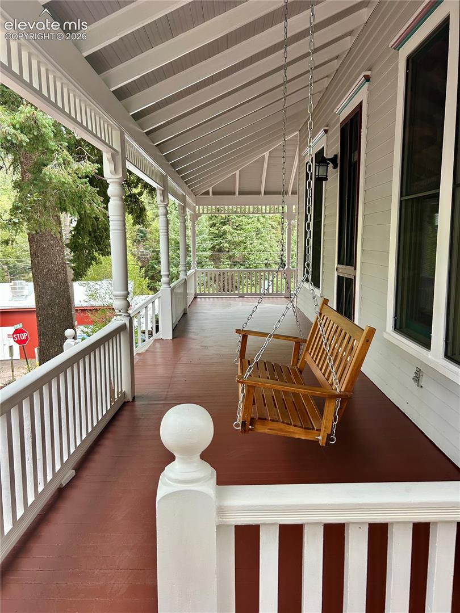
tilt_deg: -6.9
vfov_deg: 67.3
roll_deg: +0.2
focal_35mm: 26
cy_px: 306
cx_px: 230
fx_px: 461
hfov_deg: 53.1
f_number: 1.5
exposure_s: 1/121
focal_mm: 5.7
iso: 100
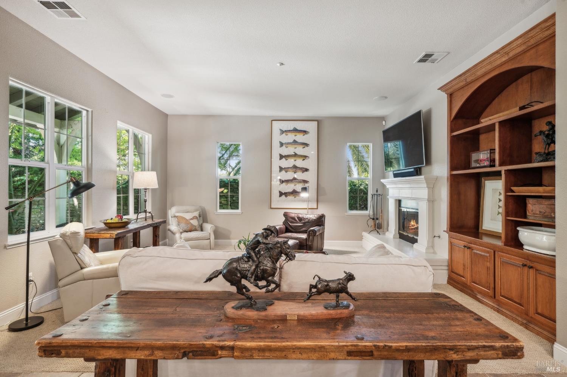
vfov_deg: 68.8
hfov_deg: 91.7
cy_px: 188
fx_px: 275
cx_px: 284
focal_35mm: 18
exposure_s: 1/4
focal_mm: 17.5
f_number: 8
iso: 200
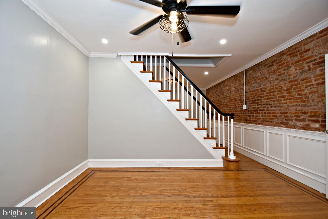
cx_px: 164
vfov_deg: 77.3
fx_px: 137
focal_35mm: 15
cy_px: 110
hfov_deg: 100.4
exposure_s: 1/60
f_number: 4
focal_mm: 10
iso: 280
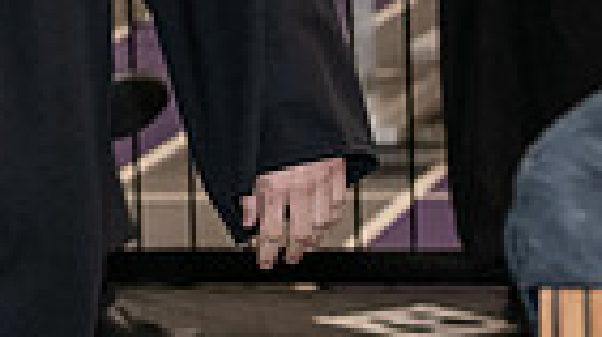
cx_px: -602
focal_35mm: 301
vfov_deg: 4.0
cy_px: -339
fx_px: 4800
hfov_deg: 6.9
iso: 2500
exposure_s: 1/200
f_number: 5
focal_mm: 70
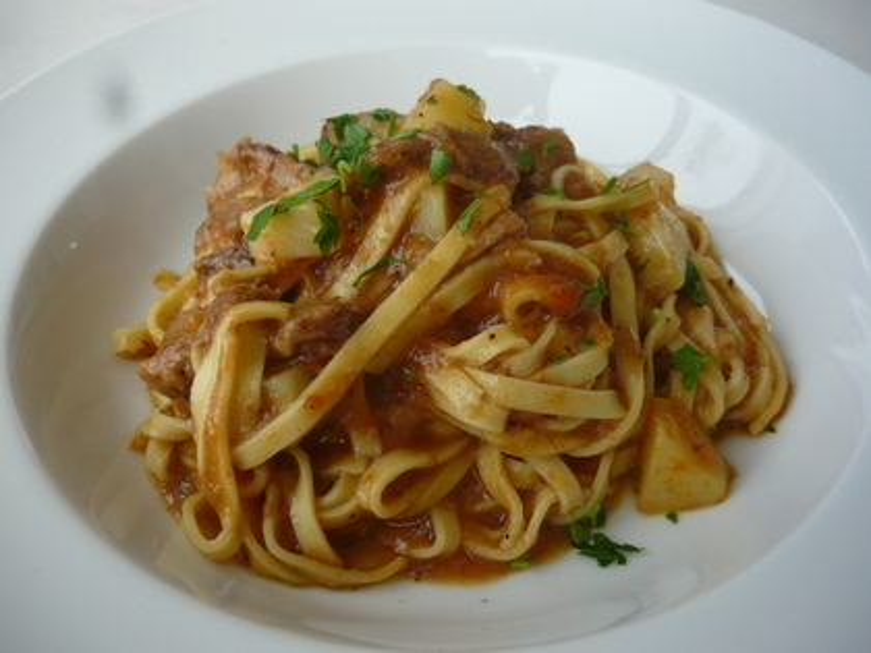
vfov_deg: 42.9
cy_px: 326
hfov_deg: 55.4
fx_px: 830
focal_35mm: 33
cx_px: 436
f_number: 2.8
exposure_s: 1/200
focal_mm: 5.5
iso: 100
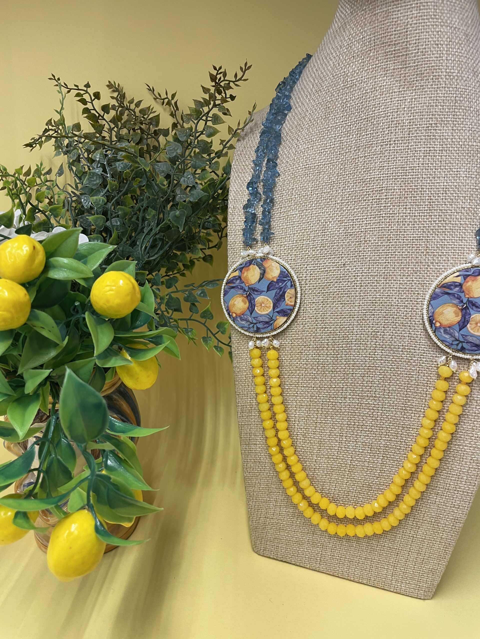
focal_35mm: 26
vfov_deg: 67.3
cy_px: 320
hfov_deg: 53.1
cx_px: 240
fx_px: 481
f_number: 1.6
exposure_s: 1/50
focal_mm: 4.2
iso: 80
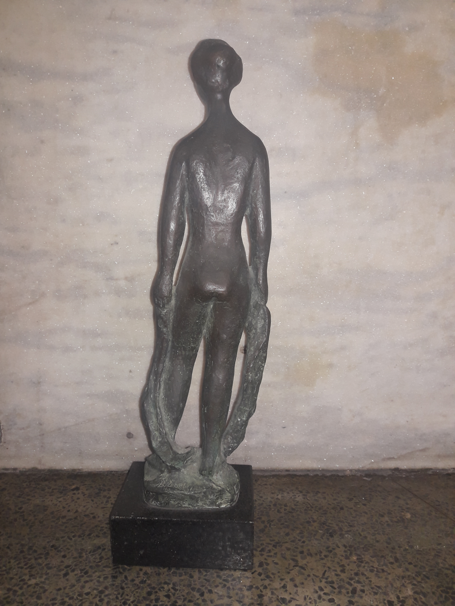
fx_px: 491
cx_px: 228
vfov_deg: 63.4
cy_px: 303
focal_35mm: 28
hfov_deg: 49.7
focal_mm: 3.7
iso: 80
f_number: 1.9
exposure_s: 1/40
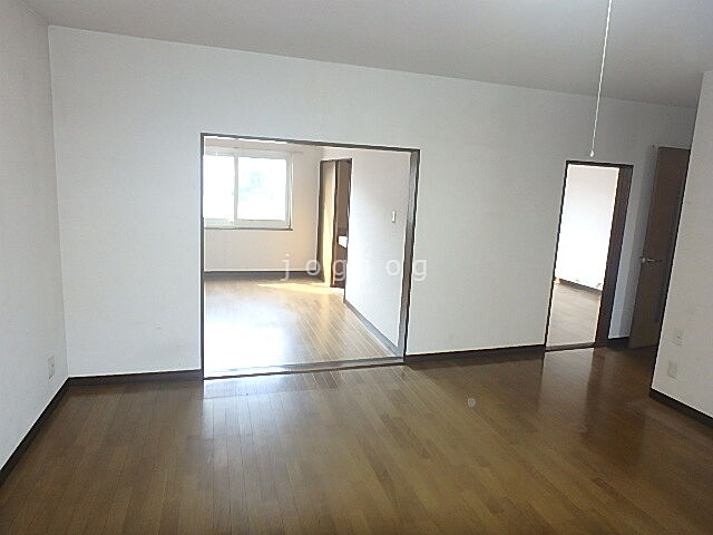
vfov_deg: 63.4
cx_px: 356
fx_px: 433
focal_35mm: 21
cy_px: 268
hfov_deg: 79.0
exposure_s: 1/30
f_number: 3.5
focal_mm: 3.7
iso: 200
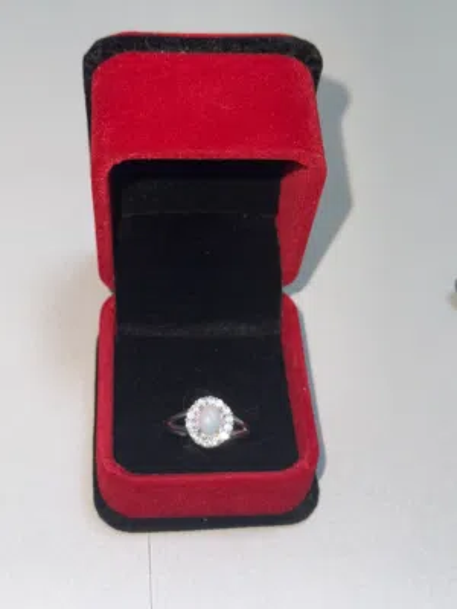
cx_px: 228
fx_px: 845
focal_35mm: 48
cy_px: 304
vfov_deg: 39.7
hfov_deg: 30.3
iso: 50
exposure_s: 1/49
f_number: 1.78
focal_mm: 6.76
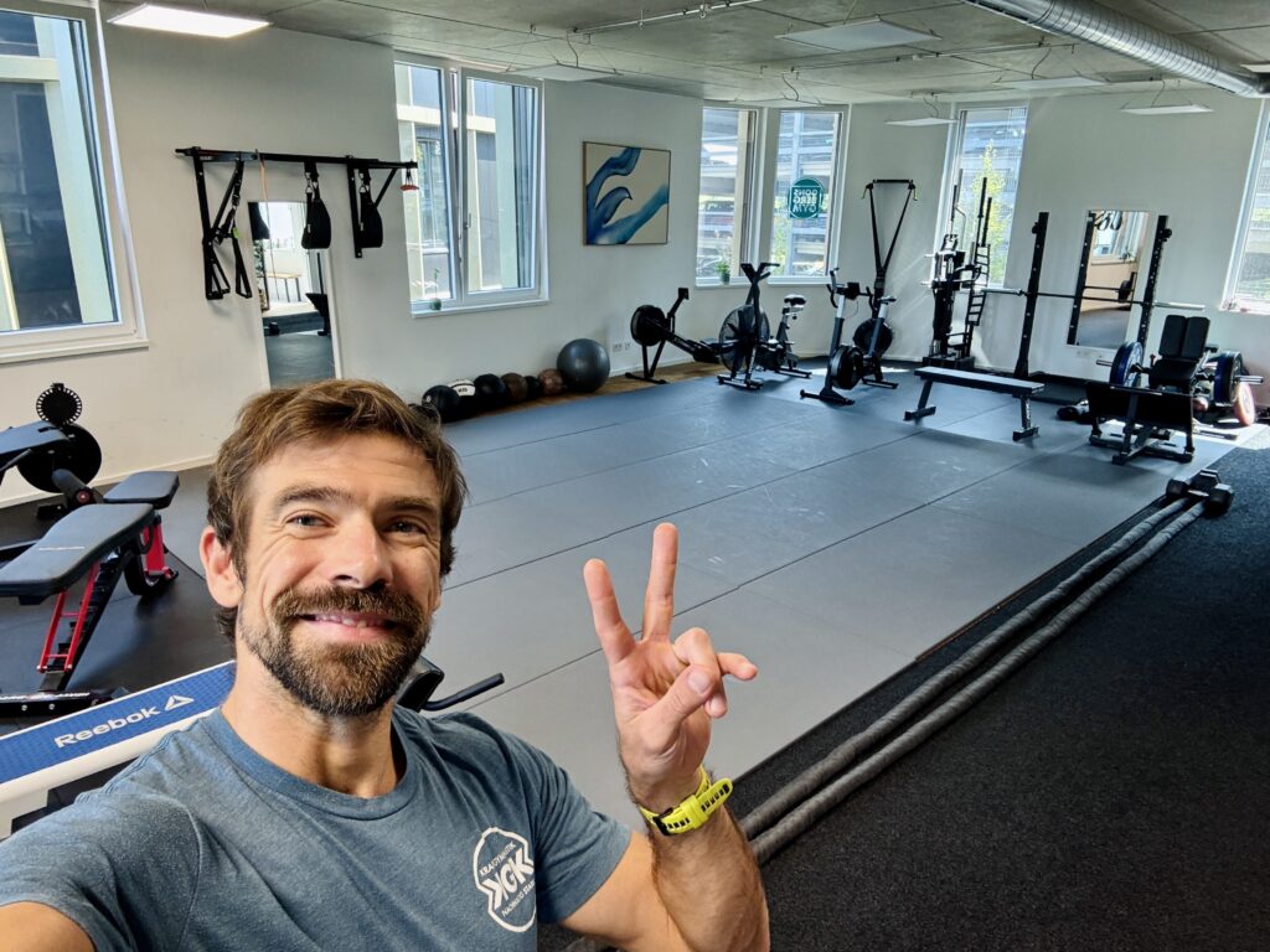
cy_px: 476
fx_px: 844
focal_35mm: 23
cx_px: 635
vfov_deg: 58.9
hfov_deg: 73.9
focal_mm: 2.69
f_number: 1.9
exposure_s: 1/50
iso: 100
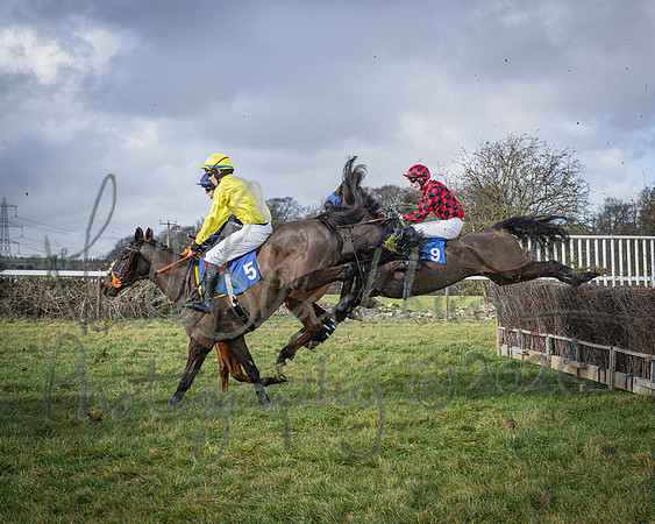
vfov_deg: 26.2
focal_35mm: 58
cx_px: 506
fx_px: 1121
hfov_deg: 31.9
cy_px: 335
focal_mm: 35
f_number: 4
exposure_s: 1/1600
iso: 400
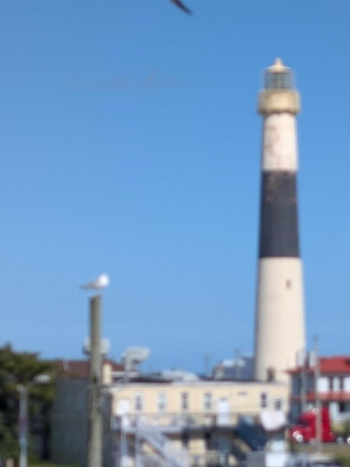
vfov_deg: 15.9
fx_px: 1658
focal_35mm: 123
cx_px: 265
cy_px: 363
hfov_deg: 12.0
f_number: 1.68
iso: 20
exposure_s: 1/2066
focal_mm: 6.9
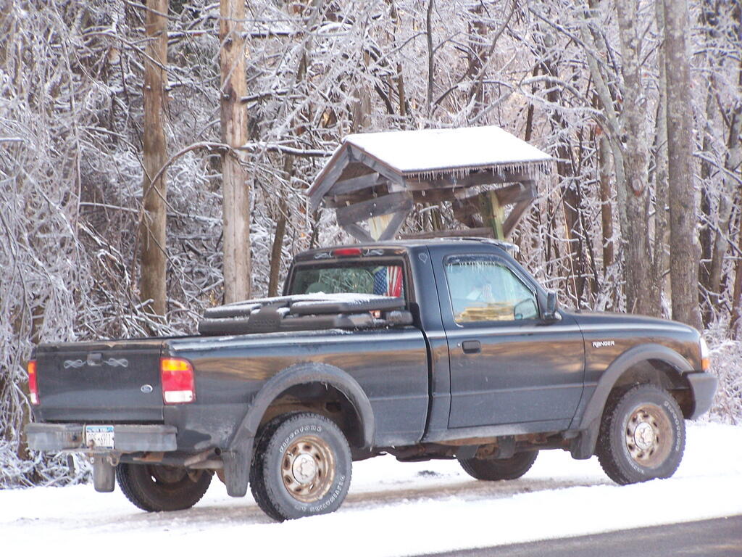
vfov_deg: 8.8
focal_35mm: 169
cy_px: 278
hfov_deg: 11.7
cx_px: 371
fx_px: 3623
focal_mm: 28
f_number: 3.2
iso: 200
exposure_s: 1/160
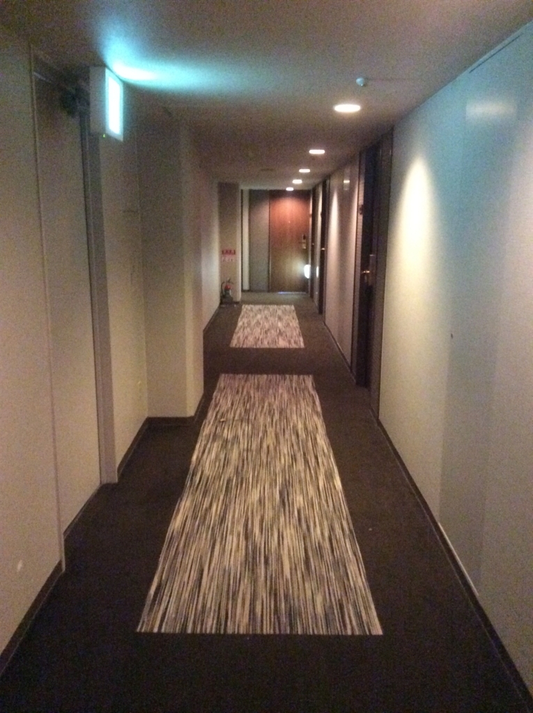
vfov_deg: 56.9
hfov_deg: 44.1
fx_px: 659
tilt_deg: -11.2
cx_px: 266
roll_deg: -1.9
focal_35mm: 32
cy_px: 356
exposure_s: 1/15
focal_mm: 3.3
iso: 800
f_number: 2.4
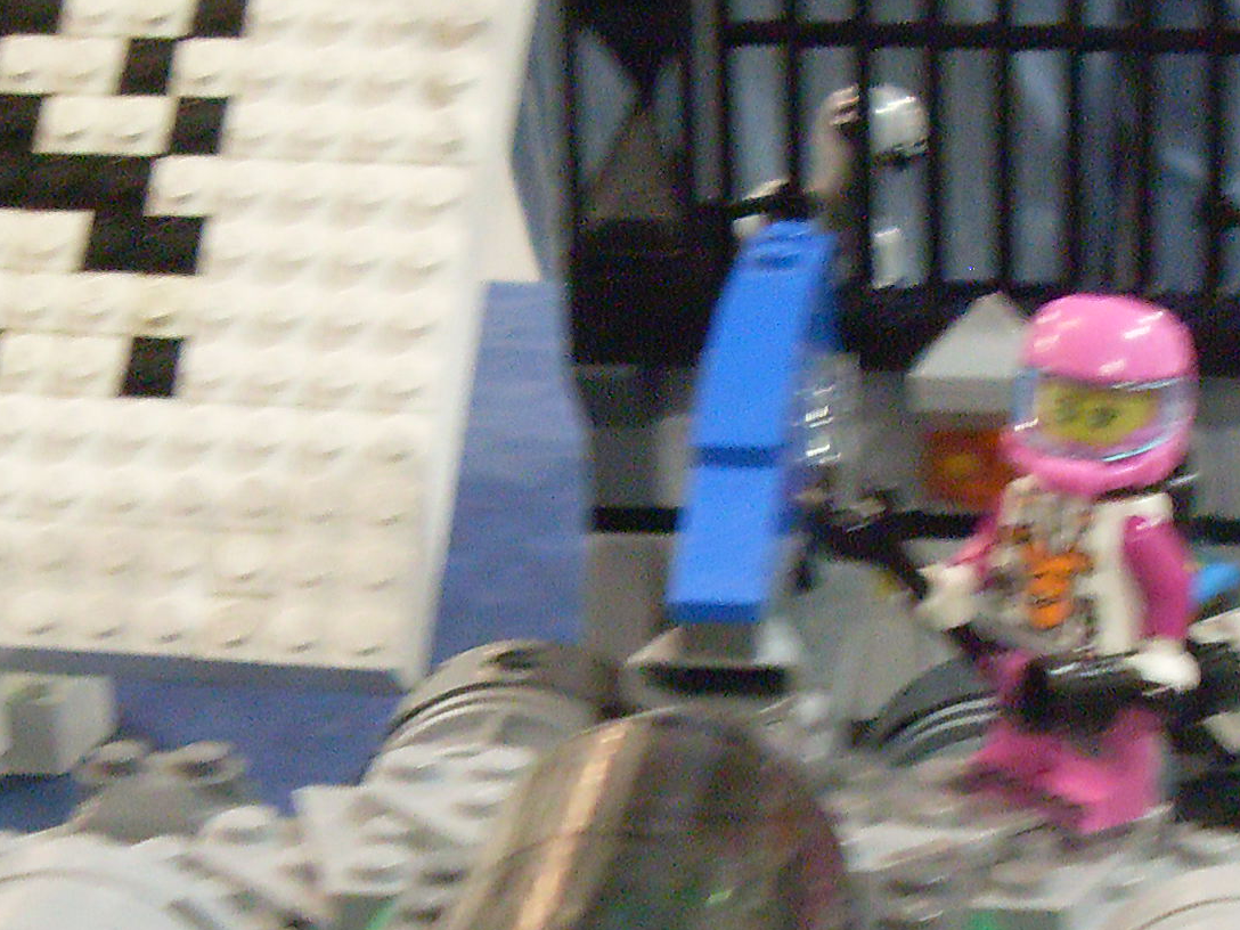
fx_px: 3976
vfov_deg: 13.3
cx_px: 1471
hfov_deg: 17.0
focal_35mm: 111
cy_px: 762
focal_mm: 6.3
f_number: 2.8
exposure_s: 1/8
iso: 200
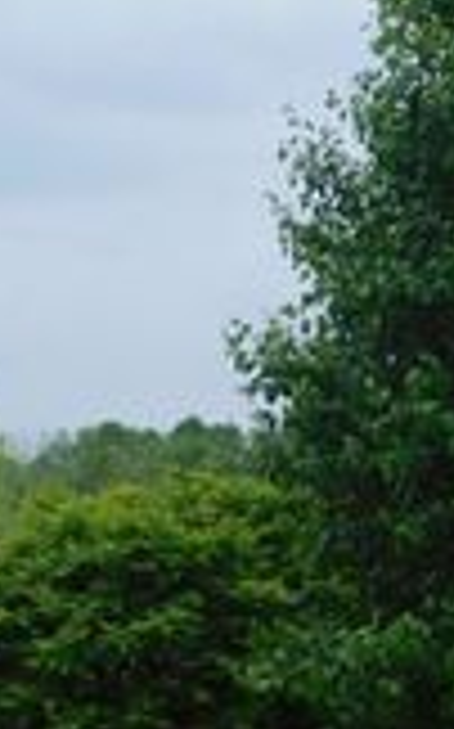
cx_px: -207
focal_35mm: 193
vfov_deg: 10.8
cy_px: 659
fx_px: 3828
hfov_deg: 6.7
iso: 125
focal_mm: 10.4
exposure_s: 1/640
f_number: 4
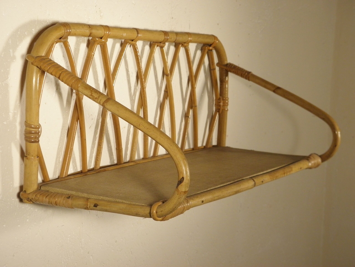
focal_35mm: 68
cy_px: 134
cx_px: 178
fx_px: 697
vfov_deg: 21.6
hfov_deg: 28.6
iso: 200
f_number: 4.3
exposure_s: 1/40
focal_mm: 12.2
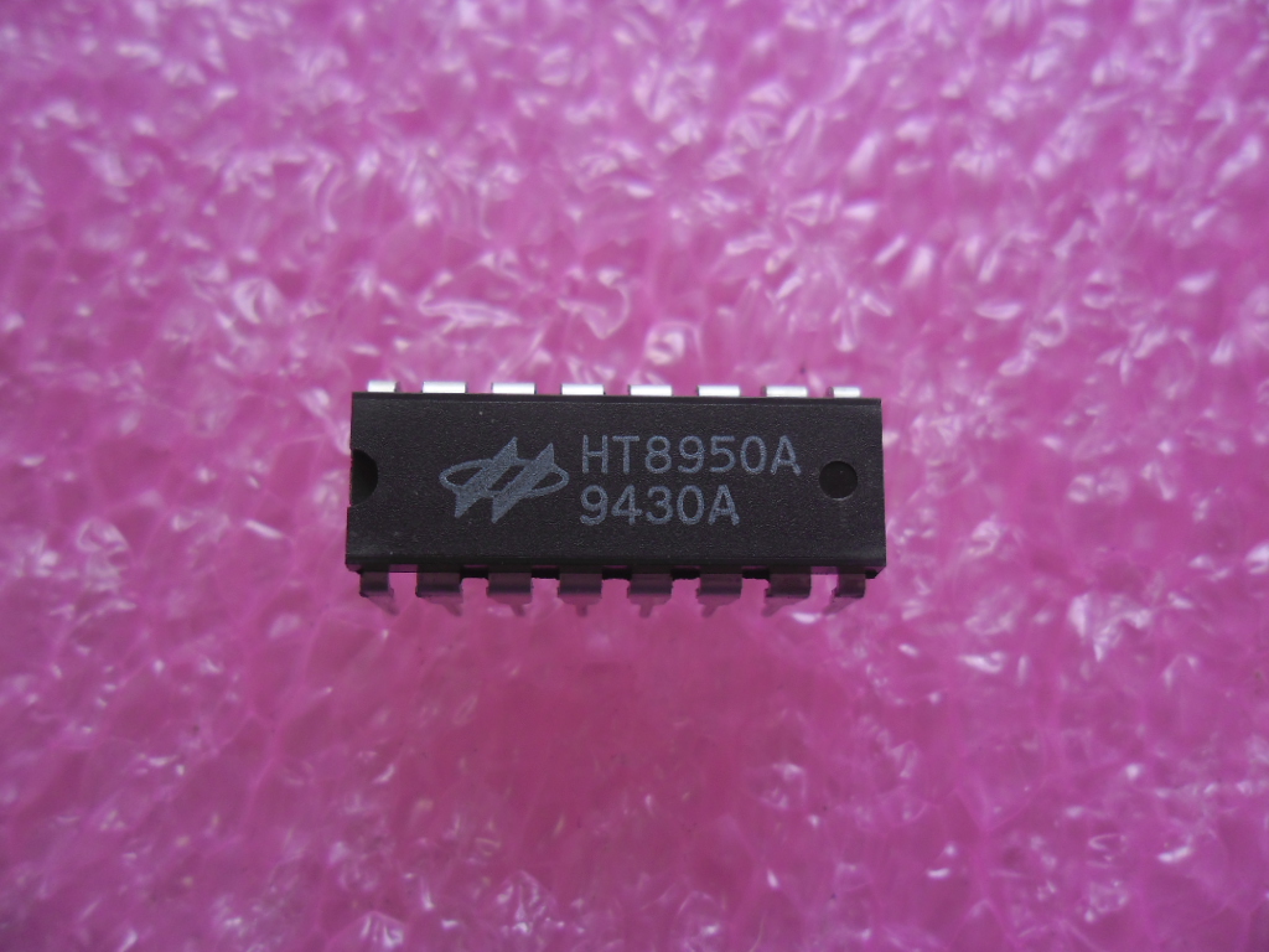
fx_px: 990
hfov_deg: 65.3
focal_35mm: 27
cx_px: 634
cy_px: 476
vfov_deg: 51.4
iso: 100
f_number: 3.5
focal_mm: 4.9
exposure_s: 1/43
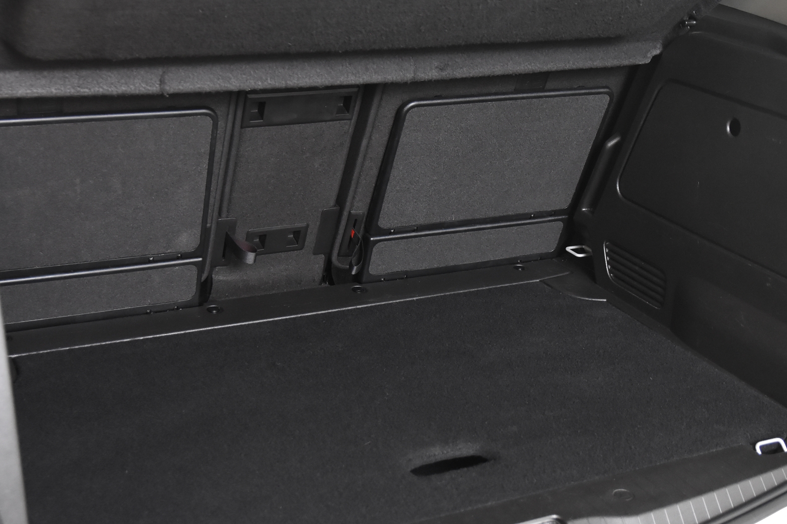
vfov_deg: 23.9
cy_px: 282
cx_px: 435
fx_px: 1237
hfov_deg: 35.3
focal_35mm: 57
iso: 2500
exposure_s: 1/50
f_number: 3.3
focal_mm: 31
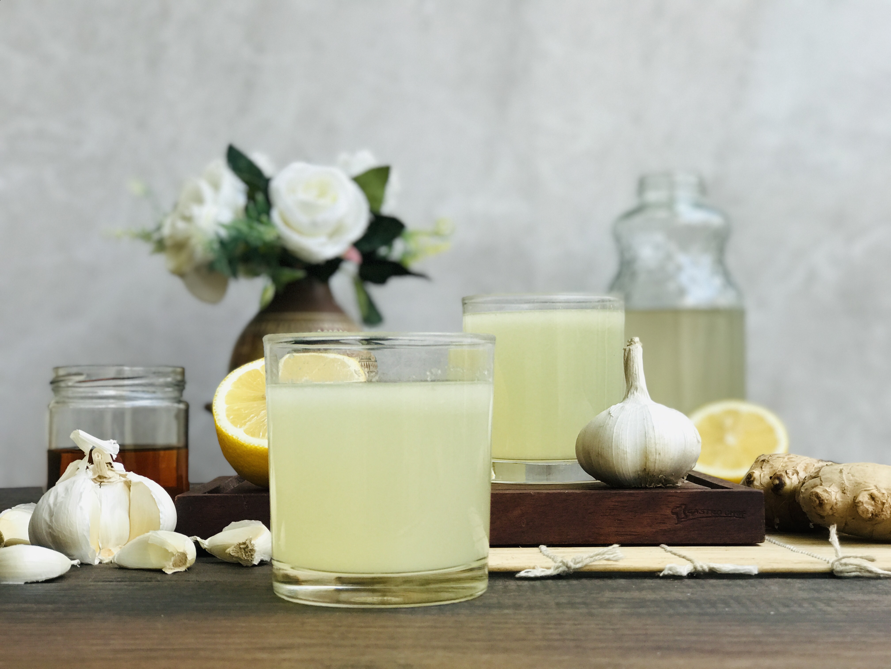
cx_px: 446
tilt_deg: +2.9
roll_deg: +1.0
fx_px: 1467
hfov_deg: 33.8
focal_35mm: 57
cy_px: 334
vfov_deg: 25.7
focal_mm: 6.6
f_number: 2.8
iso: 40
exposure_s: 1/60
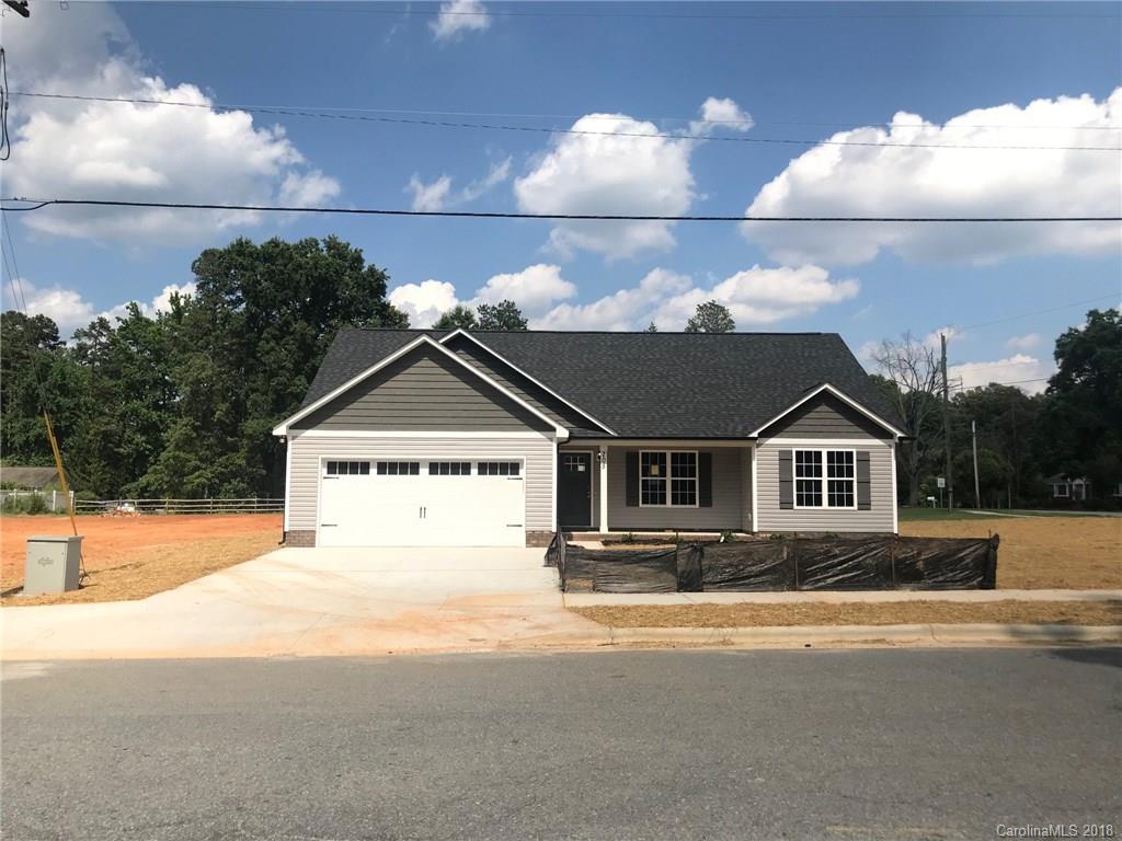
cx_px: 561
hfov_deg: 63.4
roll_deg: -0.1
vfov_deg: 49.7
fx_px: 908
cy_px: 420
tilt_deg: +4.7
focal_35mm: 28
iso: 20
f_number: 1.8
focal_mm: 3.99
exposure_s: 1/3096
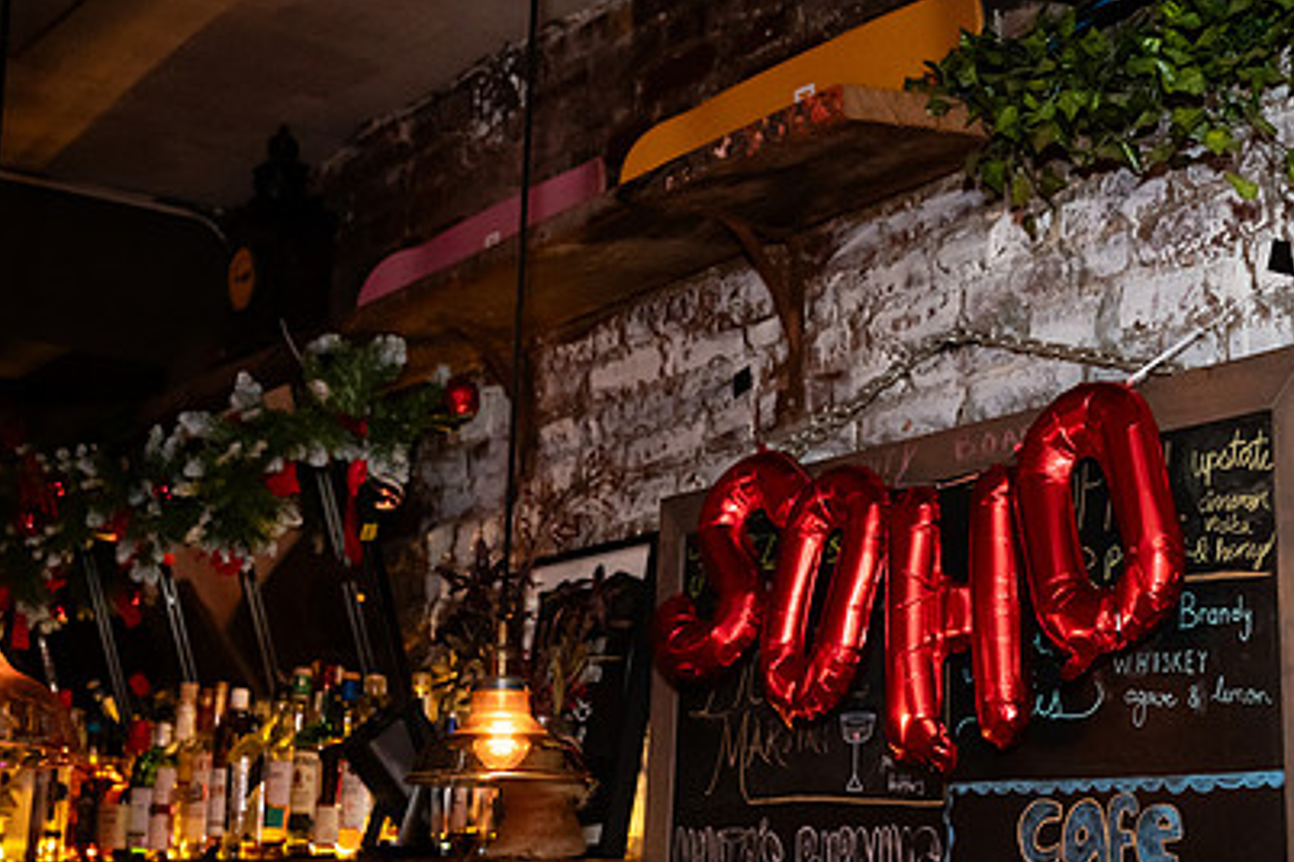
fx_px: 2049
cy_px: 602
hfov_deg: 34.4
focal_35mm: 57
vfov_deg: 23.6
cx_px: 955
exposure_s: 1/125
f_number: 3.2
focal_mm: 37
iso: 3200
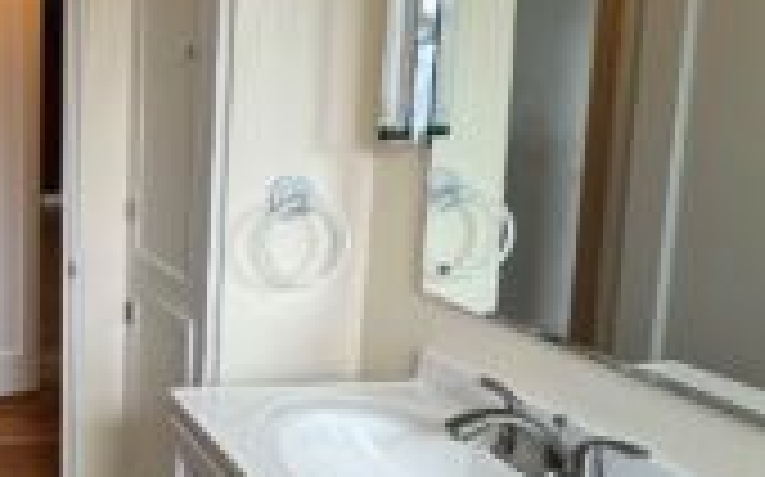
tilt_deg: -10.1
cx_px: -94
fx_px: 729
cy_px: 202
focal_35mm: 35
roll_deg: +1.4
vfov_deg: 36.1
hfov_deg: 42.3
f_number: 2.2
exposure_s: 1/120
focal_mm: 2.22
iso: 64
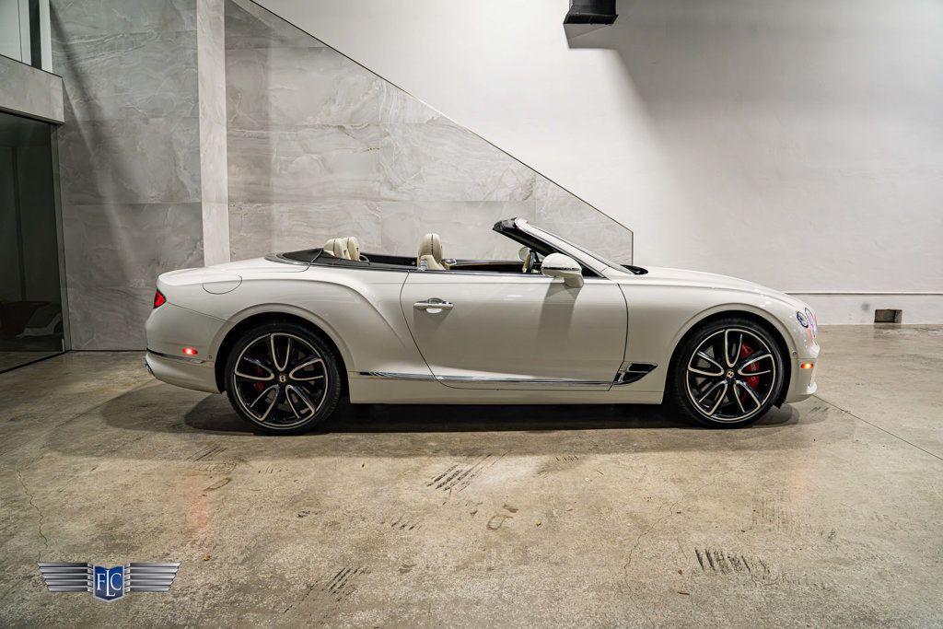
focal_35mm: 25
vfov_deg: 51.1
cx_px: 472
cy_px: 318
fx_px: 657
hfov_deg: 71.3
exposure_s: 1/125
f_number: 4
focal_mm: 24
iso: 1250
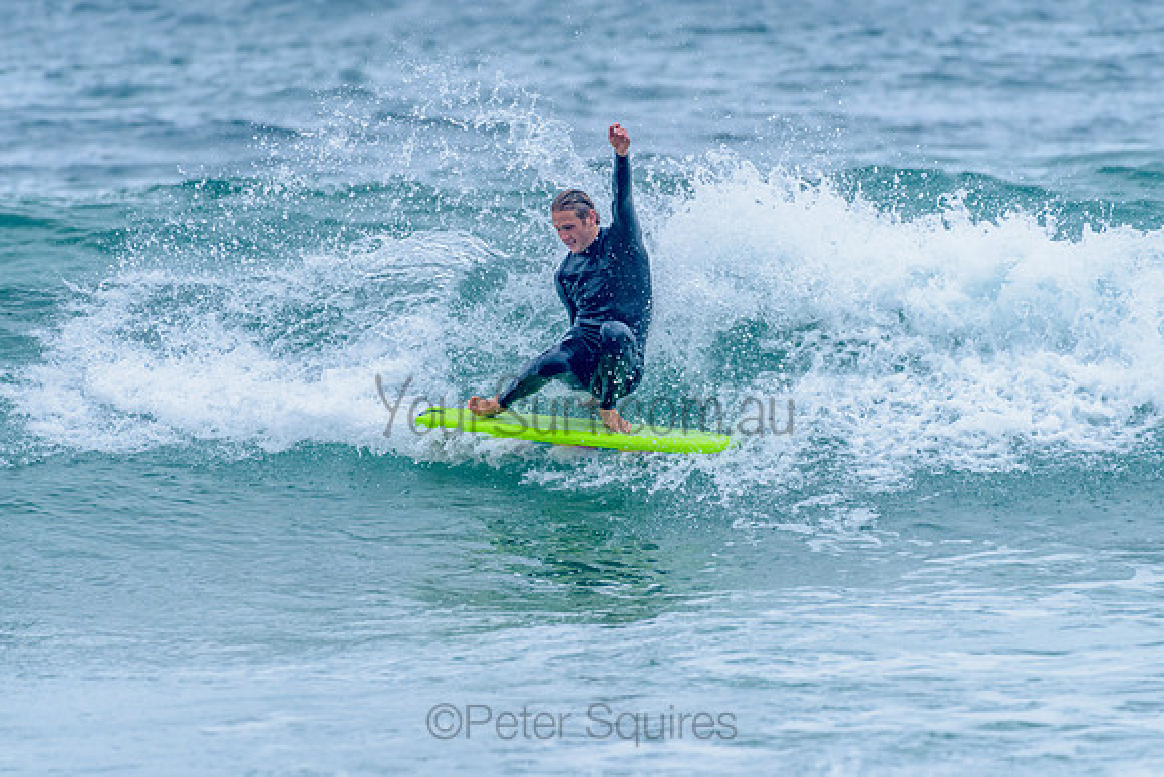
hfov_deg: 3.3
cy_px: 362
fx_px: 20301
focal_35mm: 628
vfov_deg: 2.2
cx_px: 581
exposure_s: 1/2000
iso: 800
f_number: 5.6
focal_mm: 500
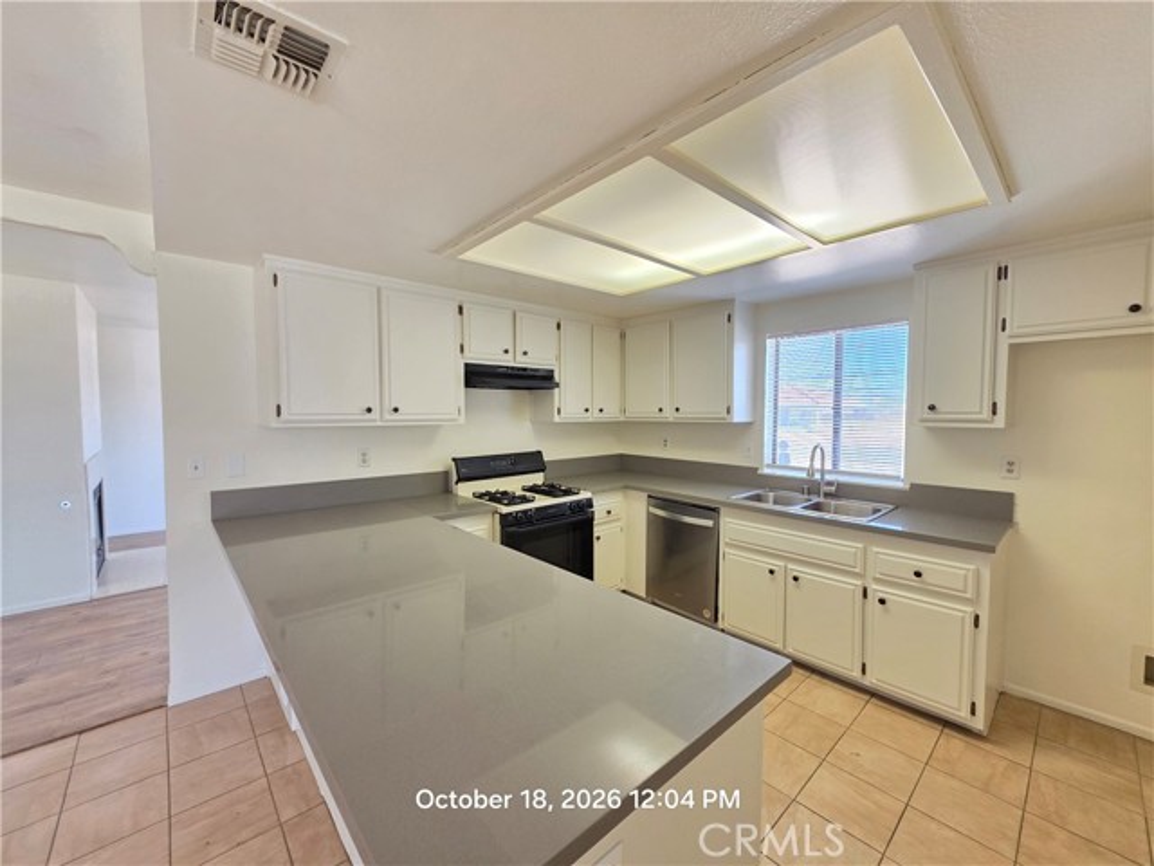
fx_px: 433
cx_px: 577
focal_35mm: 13
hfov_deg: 106.2
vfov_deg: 89.9
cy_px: 433
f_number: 1.9
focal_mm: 2.2
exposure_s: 1/120
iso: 200
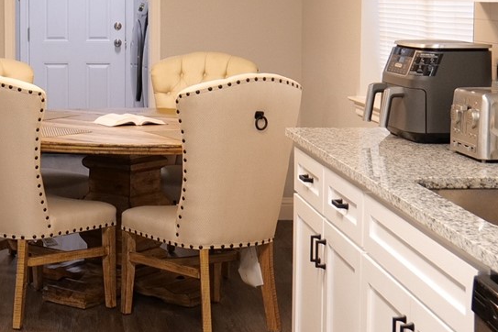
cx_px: -4
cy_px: 88
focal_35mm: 84
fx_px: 1162
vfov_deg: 16.2
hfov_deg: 23.2
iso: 1600
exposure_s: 1/60
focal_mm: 21
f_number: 3.6
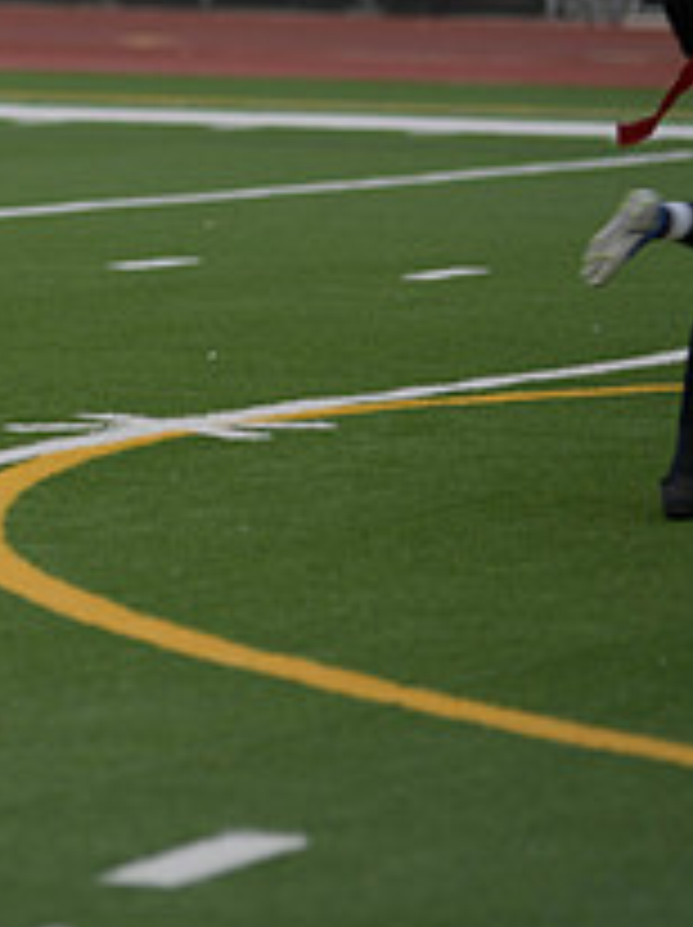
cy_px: 101
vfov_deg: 5.0
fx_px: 10512
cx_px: -225
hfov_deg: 3.8
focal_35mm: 393
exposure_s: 1/200
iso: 72
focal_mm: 145
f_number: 2.8
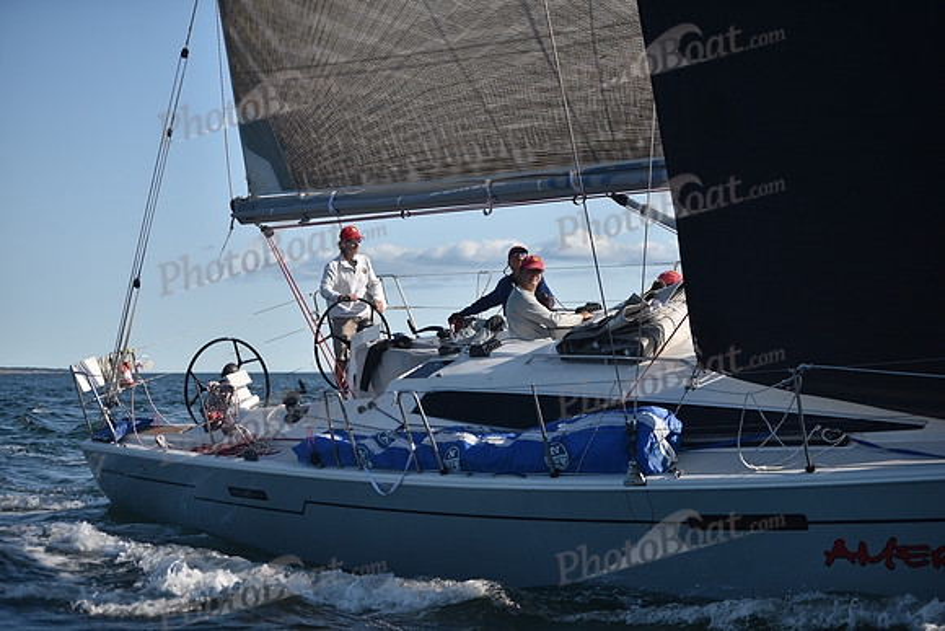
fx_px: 1838
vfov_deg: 19.5
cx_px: 472
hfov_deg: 28.8
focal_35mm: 70
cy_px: 316
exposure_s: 1/3200
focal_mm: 70
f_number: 2.8
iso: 250
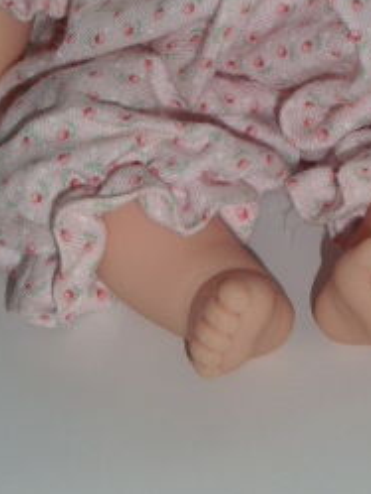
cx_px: 272
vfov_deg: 15.0
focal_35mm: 126
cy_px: -131
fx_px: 1799
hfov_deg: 11.7
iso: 160
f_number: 4.2
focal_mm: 8.5
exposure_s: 1/60
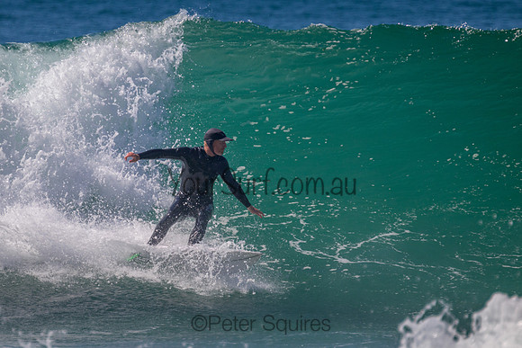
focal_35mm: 912
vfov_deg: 1.5
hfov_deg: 2.3
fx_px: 13220
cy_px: 166
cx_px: 230
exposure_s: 1/1600
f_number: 11
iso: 640
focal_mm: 800
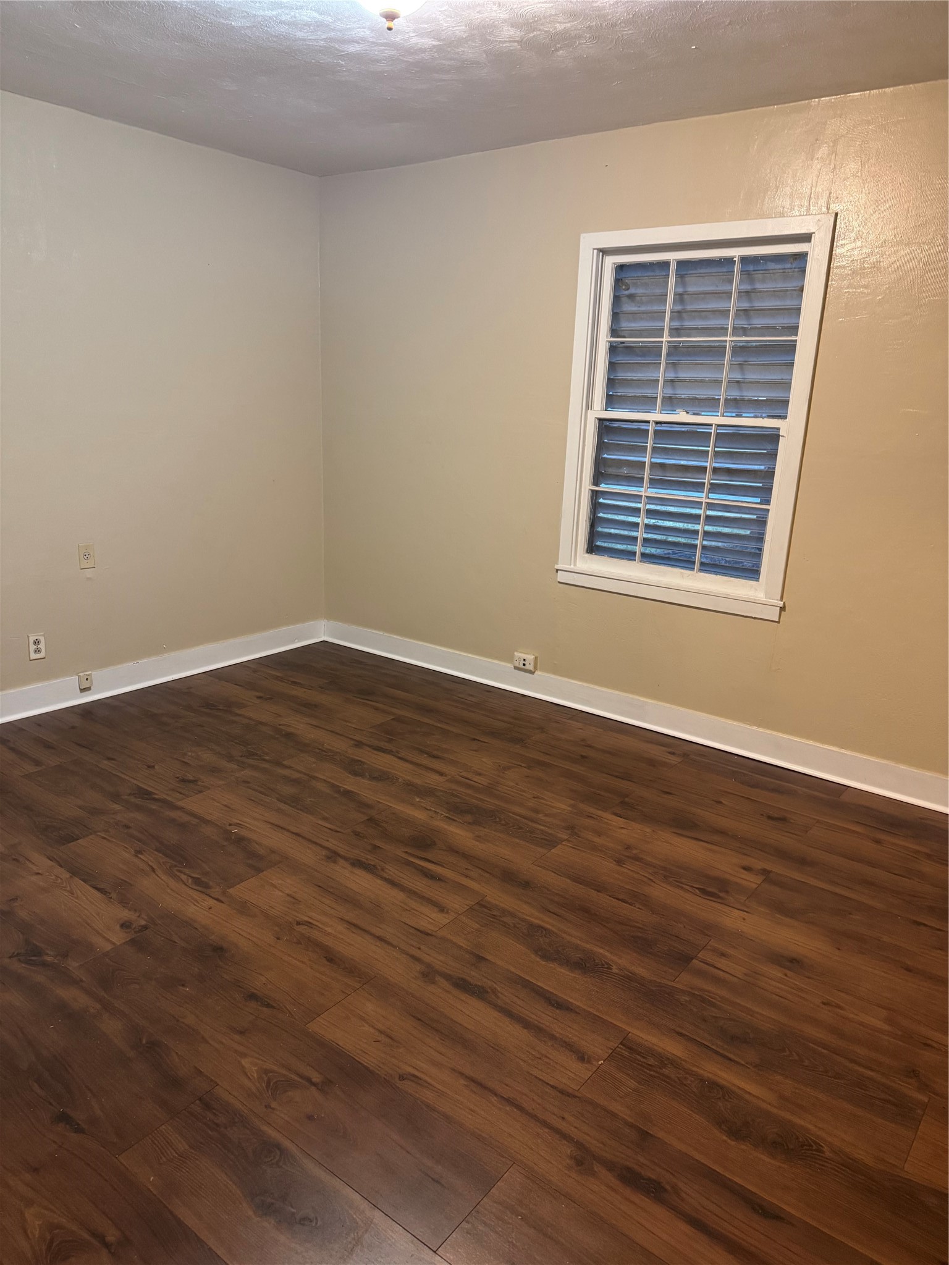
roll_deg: -2.1
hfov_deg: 56.8
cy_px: 632
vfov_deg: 71.6
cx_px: 474
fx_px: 877
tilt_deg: -14.7
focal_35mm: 24
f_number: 1.78
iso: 500
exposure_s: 1/60
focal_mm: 6.76
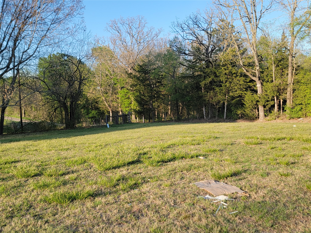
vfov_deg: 56.8
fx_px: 216
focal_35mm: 24
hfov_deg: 71.6
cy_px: 116
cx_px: 156
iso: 16
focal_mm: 6.7
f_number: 1.8
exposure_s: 1/371
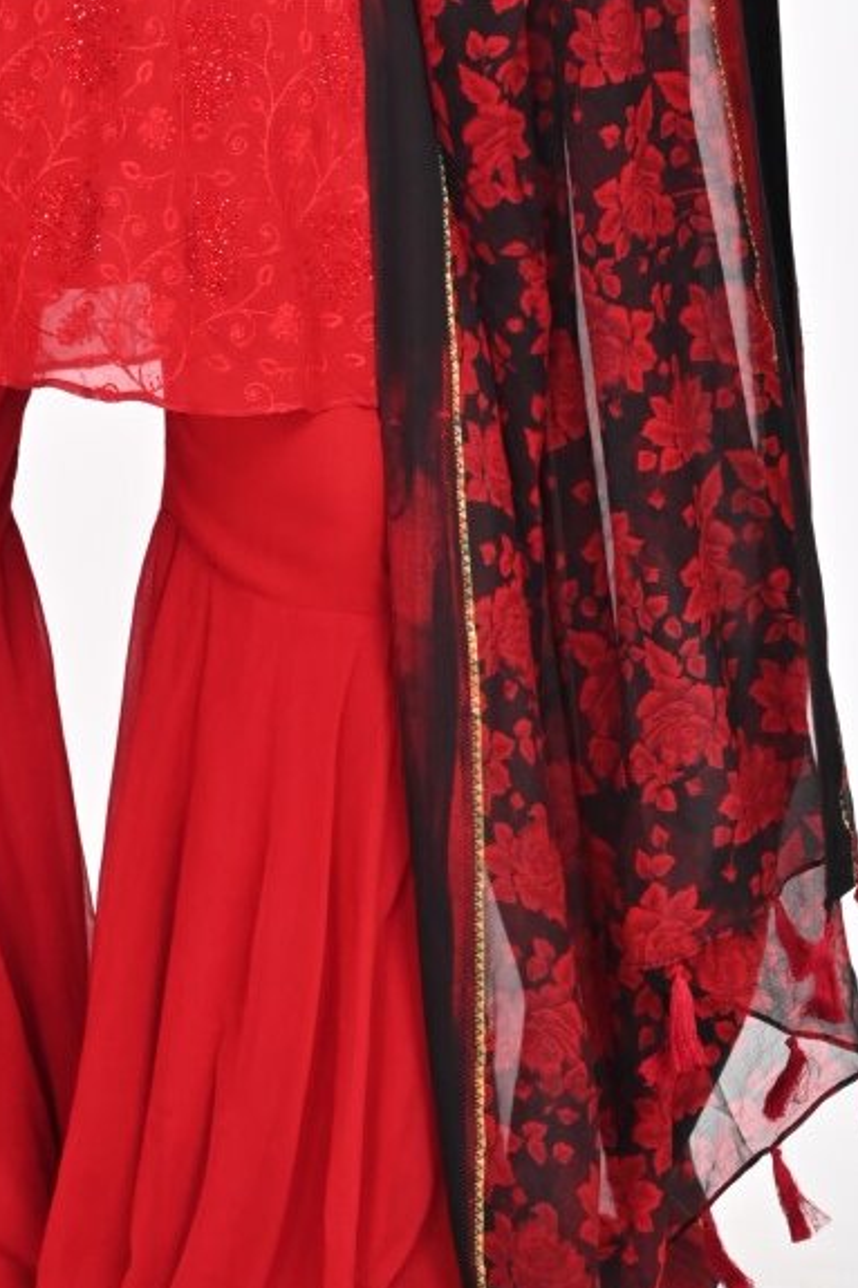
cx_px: 361
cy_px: -140
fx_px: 6260
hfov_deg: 7.8
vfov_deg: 11.6
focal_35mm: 175
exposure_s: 1/160
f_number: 8
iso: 320
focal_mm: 62
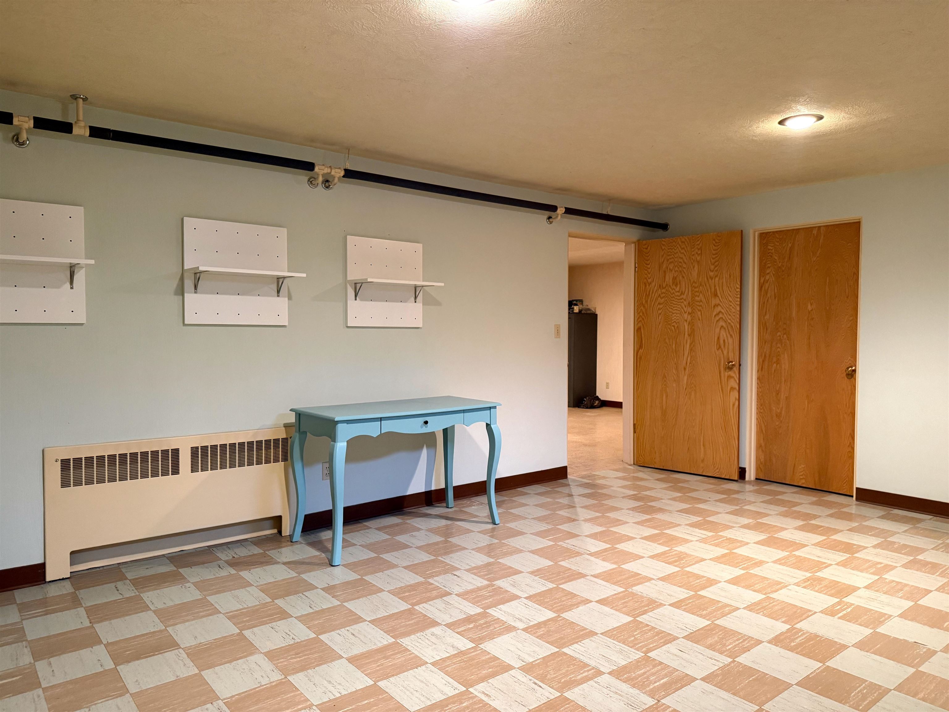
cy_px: 356
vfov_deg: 56.8
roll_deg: +0.1
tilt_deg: -2.3
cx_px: 474
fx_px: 658
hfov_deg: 71.6
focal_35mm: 24
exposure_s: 1/60
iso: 400
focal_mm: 6.76
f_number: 1.78
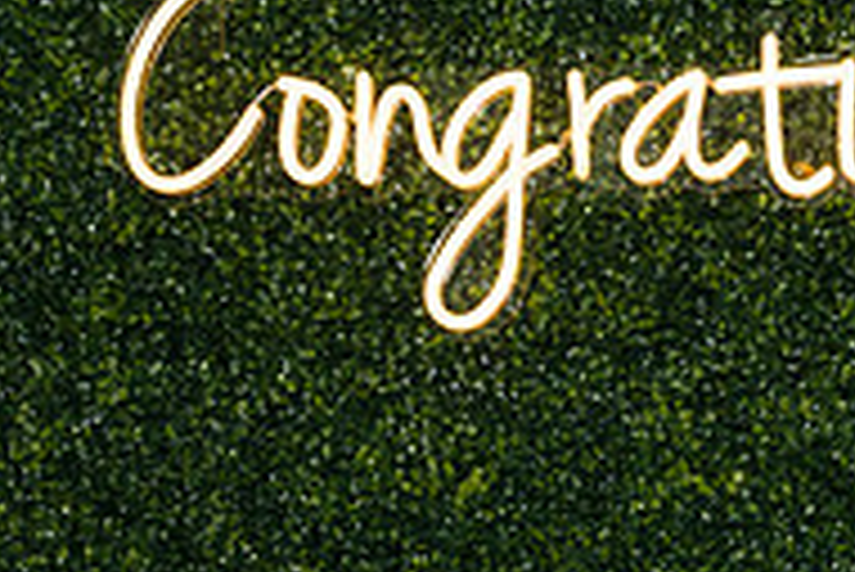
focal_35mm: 131
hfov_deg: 15.4
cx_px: 792
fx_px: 3114
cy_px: 853
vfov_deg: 10.2
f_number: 5
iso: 500
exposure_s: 1/160
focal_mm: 43
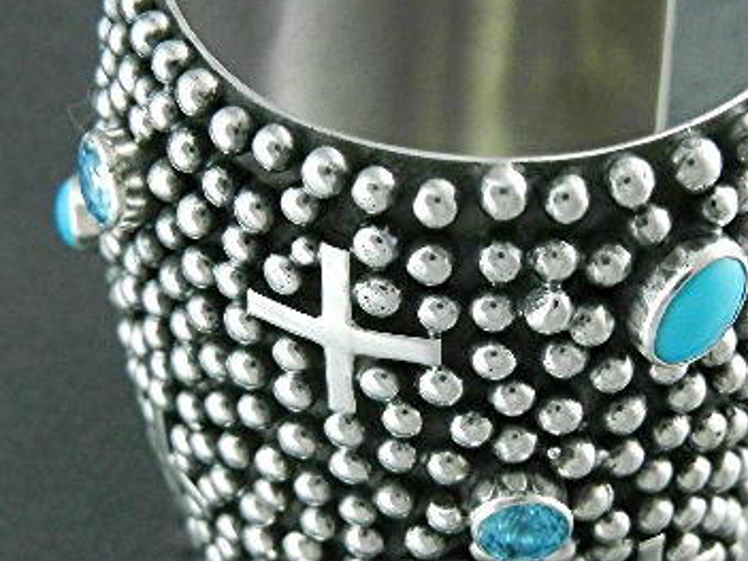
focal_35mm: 82
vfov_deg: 18.0
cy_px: 245
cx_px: 443
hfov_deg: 23.8
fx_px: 1771
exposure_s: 1/6.4
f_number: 3.8
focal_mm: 8.1
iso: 200
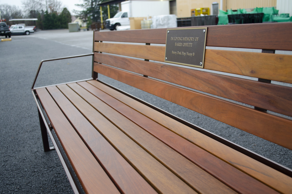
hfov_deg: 53.2
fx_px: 291
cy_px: 97
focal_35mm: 36
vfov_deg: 36.7
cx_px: 146
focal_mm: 24
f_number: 4.5
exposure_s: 1/80
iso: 400
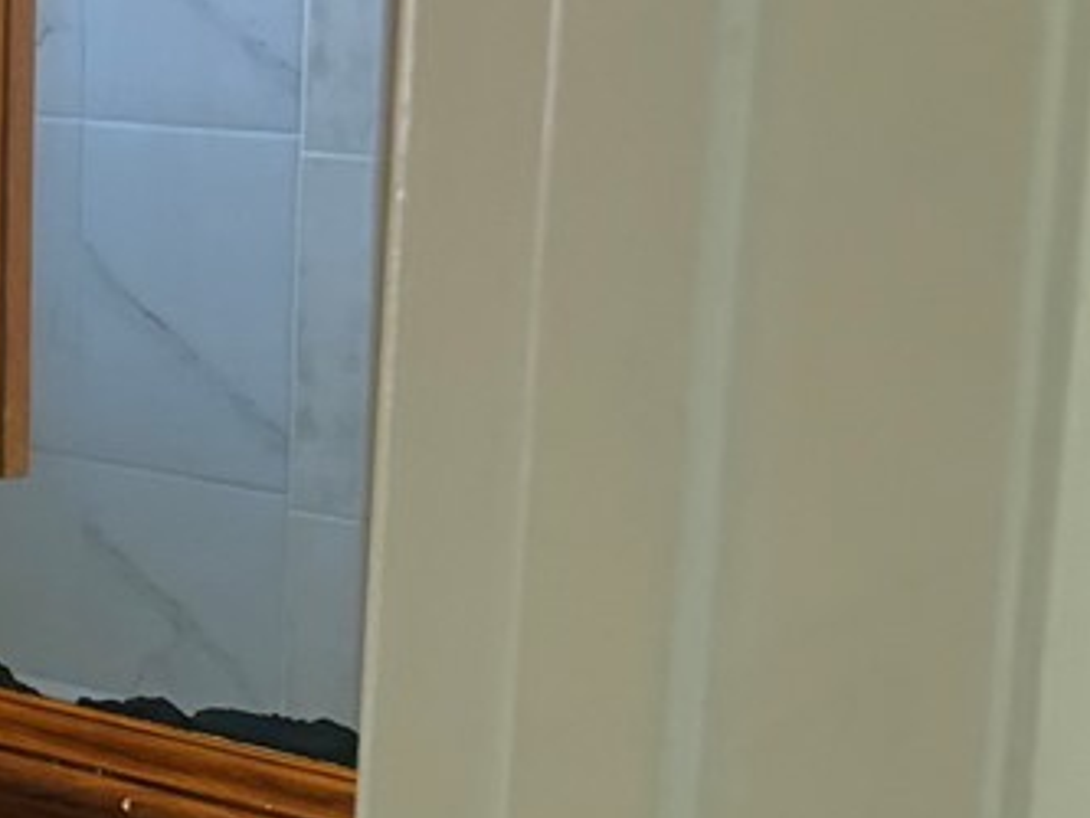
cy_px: 726
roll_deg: +2.6
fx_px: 3937
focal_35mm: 125
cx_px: -1473
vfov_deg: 11.8
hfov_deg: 12.6
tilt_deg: -13.6
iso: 125
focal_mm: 5.96
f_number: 1.6
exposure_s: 1/222
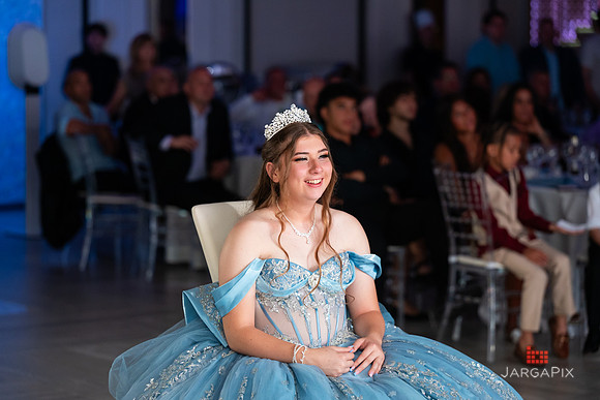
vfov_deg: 12.2
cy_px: 200
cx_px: 300
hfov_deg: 18.3
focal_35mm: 112
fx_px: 1866
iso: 3200
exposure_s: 1/125
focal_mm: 110
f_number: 3.2
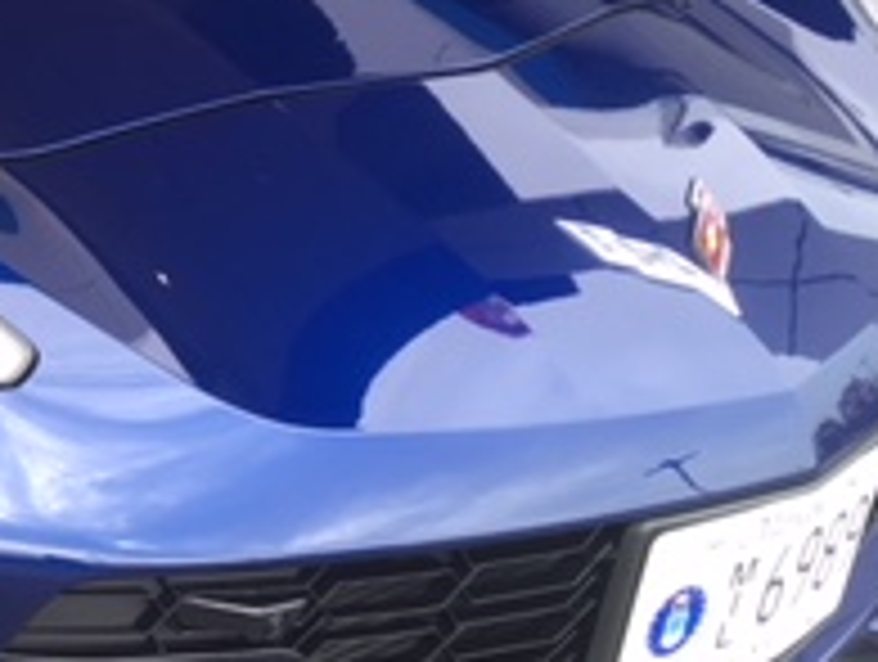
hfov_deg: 18.0
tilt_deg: -19.2
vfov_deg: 15.6
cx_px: -513
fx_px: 2414
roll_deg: -2.0
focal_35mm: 95
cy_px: 257
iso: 25
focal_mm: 4.15
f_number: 2.2
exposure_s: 1/120
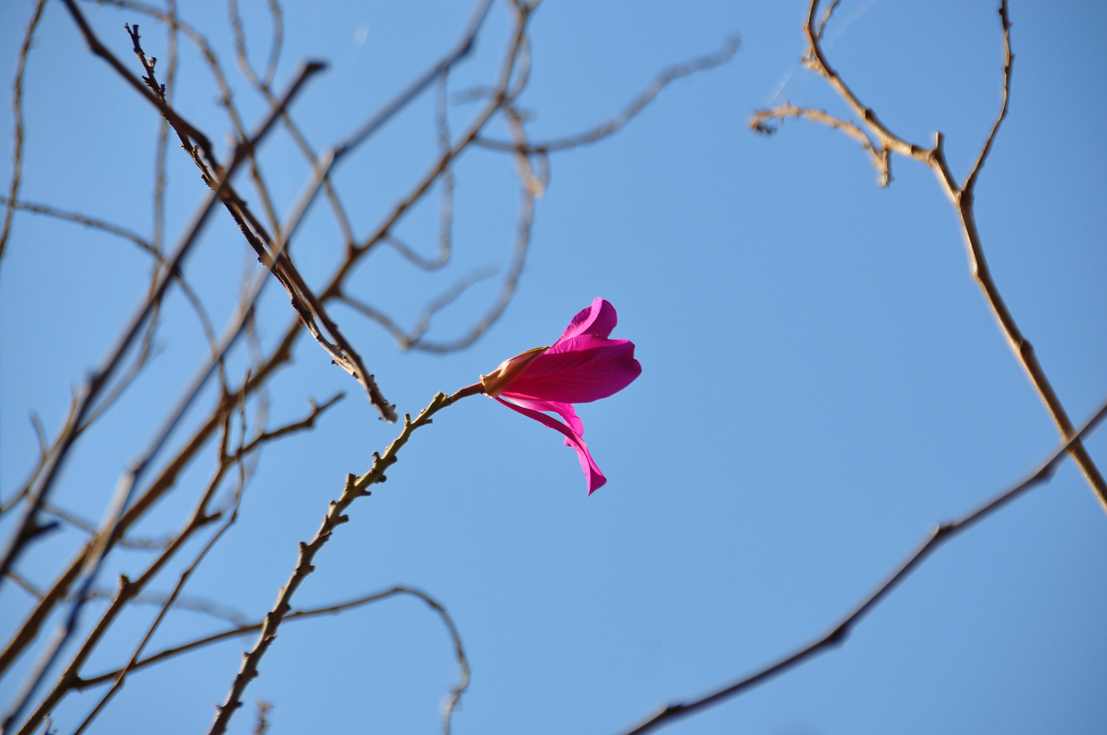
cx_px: 554
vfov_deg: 5.4
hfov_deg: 8.1
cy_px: 368
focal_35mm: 255
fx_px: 7831
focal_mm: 170
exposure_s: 1/400
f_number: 5.6
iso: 200
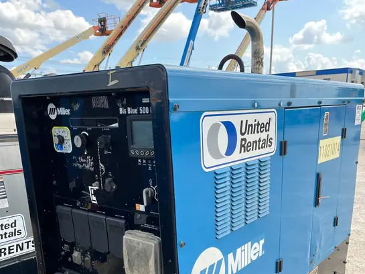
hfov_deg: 52.7
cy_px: 241
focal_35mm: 35
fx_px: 369
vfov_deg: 38.2
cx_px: 184
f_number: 1.6
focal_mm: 5.1
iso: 50
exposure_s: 1/1018
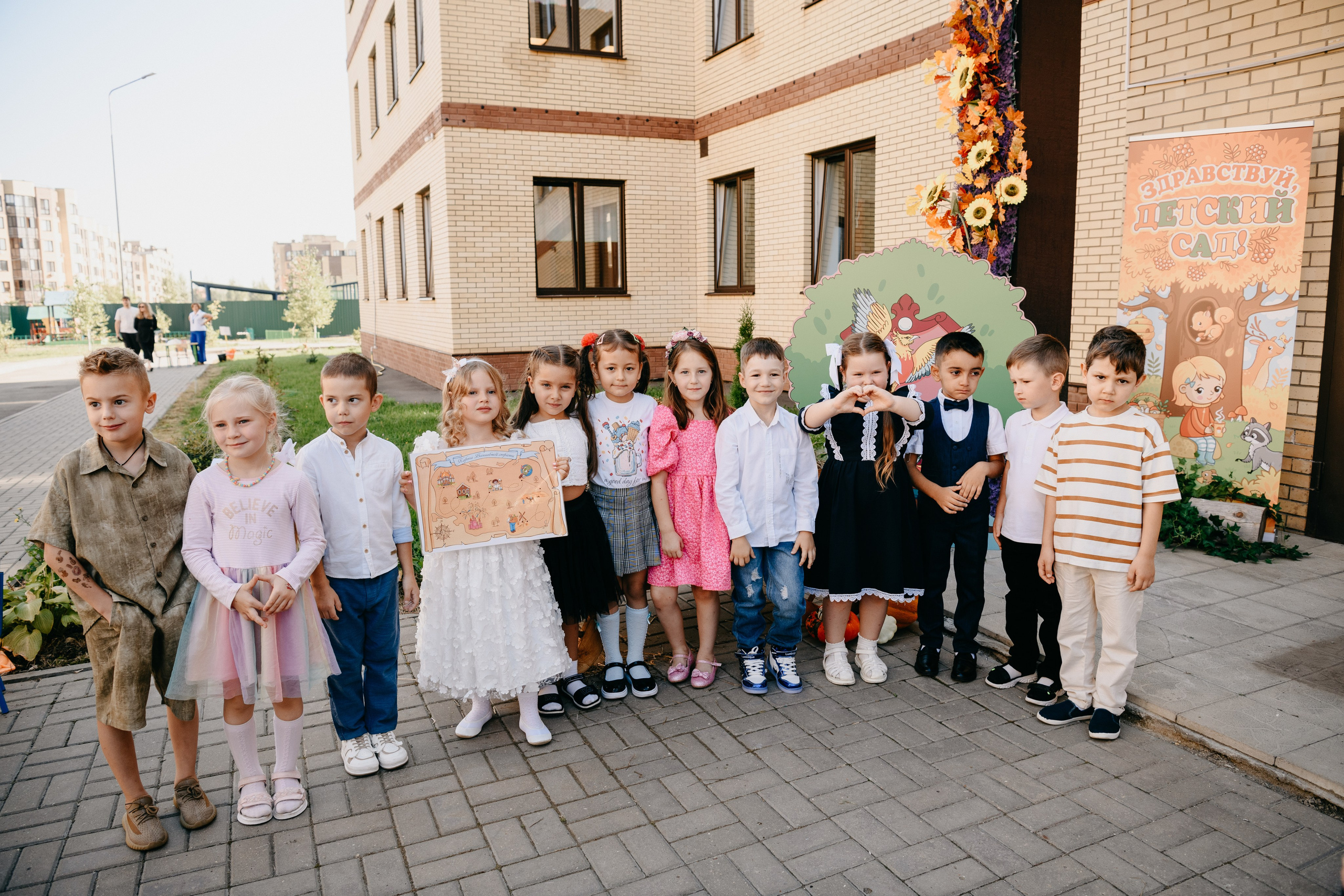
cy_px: 448
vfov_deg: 53.1
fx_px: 896
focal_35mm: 24
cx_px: 672
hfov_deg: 73.7
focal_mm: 24
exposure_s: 1/320
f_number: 4
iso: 160
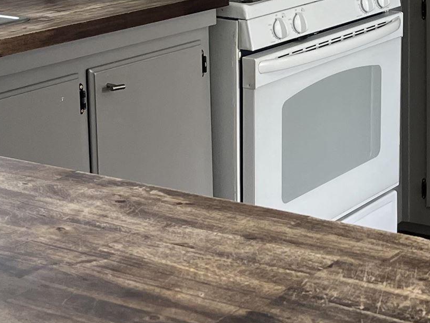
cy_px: 6
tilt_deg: -9.0
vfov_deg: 14.9
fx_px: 1217
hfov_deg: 19.5
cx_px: 417
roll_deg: +0.3
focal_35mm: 98
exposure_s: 1/120
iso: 100
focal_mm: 5.1
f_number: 1.6
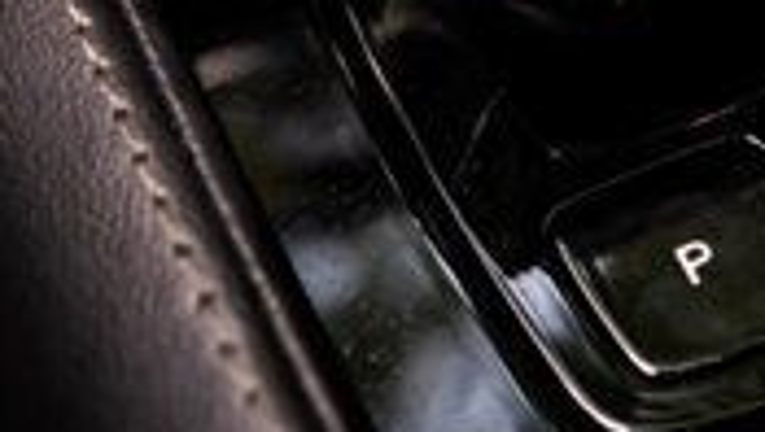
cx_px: 791
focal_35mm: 134
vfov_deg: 8.9
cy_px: -220
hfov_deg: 15.7
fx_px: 2722
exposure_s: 1/200
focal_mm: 35
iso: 1000
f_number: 5
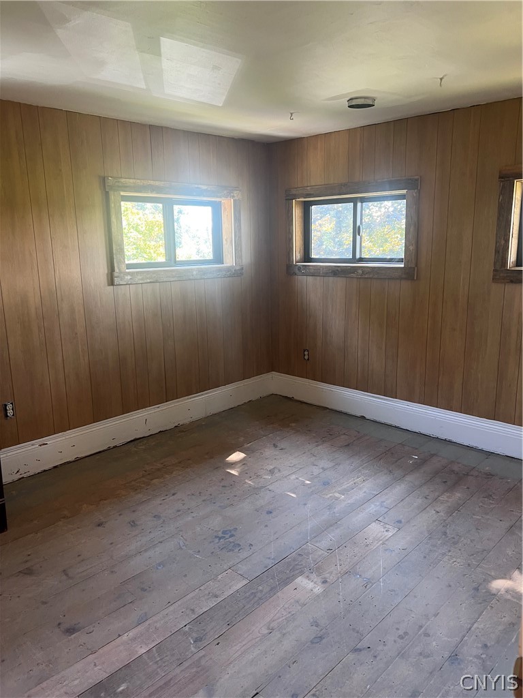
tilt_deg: -11.7
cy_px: 349
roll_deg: +1.3
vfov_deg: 67.3
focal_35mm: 26
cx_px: 262
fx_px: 524
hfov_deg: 53.1
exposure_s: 1/60
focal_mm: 5.7
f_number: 1.5
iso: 125
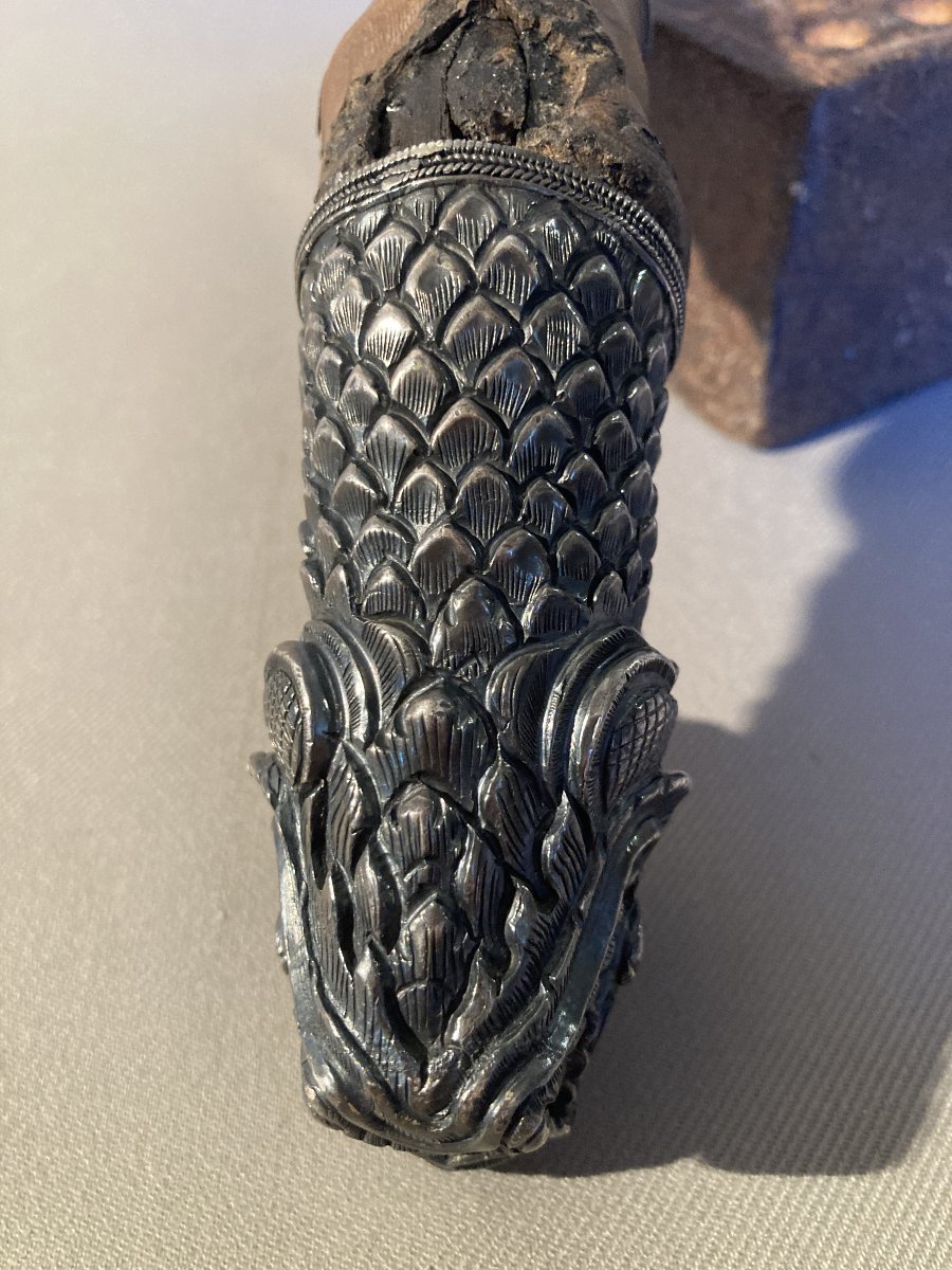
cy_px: 635
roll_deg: +6.5
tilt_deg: -44.5
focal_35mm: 28
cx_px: 476
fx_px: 1027
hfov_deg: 49.7
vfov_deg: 63.4
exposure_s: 1/33
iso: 400
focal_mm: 3.99
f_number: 1.8
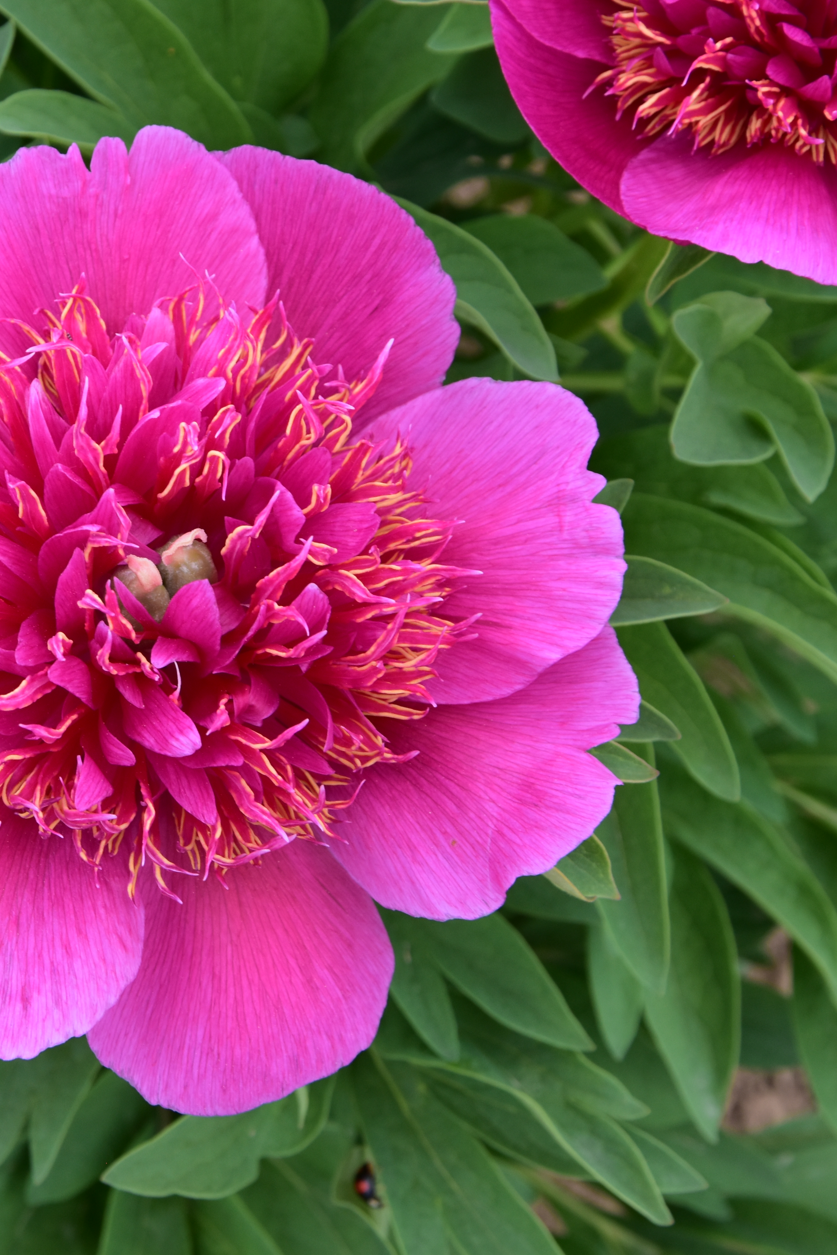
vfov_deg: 18.1
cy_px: 625
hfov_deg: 12.1
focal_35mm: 113
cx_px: 118
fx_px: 3940
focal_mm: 50
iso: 400
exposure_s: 1/125
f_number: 9
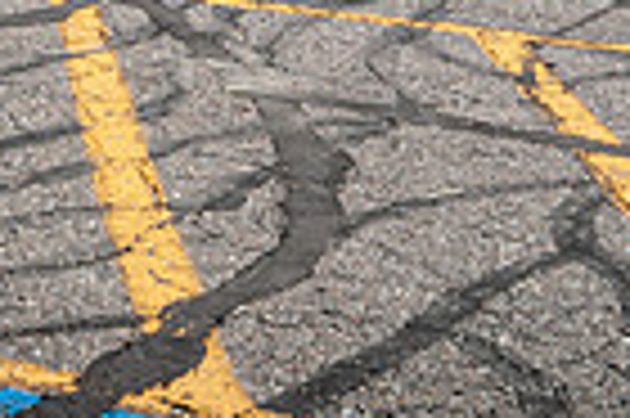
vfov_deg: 7.5
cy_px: -561
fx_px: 3006
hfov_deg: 11.9
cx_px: 35
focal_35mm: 172
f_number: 9
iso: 200
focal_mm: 24
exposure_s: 1/320
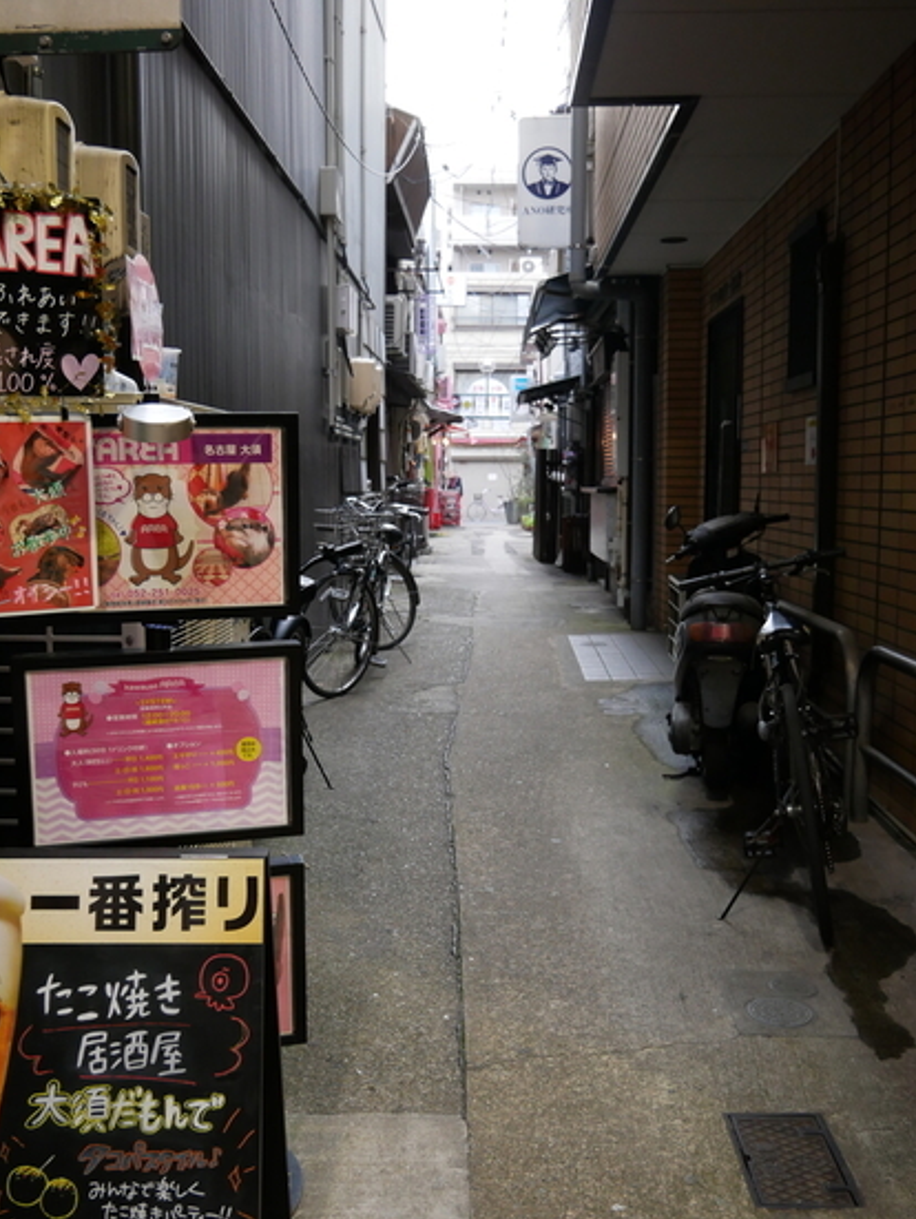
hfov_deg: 38.7
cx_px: 437
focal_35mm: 37
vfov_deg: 50.1
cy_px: 608
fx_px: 1304
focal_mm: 17
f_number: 3.8
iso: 1000
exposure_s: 1/60
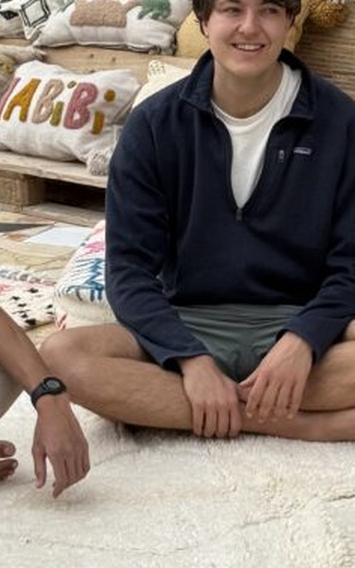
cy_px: 138
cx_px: 199
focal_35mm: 138
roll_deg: -3.2
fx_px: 2138
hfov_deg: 9.5
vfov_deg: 15.1
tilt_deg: -6.8
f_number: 1.78
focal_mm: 6.76
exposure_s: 1/2088
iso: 64
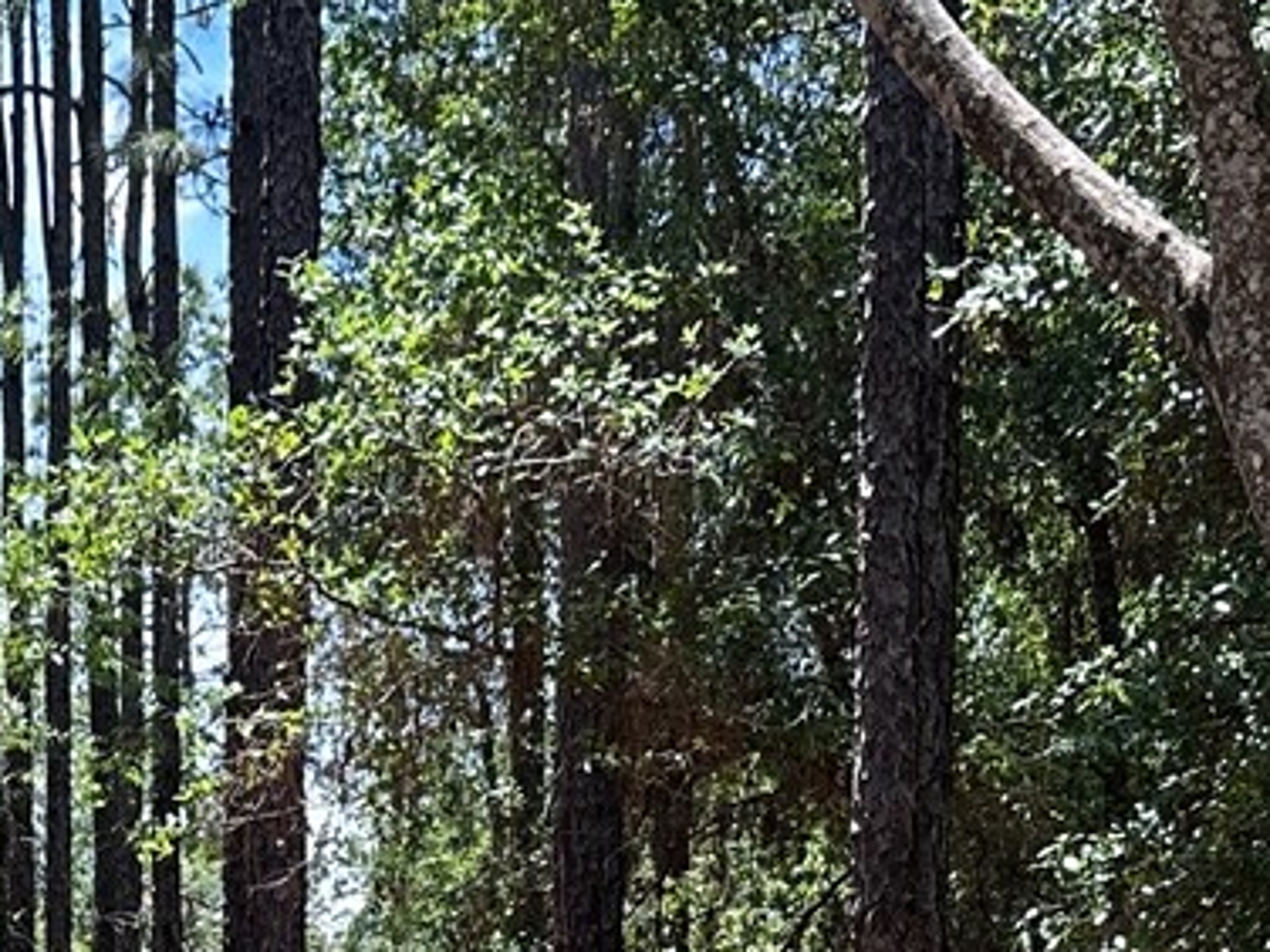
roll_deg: -0.5
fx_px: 3742
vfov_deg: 13.6
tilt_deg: +0.9
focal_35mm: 102
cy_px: 1479
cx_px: 260
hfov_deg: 19.1
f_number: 1.78
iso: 80
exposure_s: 1/694
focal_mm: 6.86
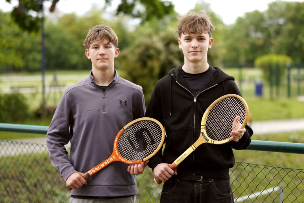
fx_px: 709
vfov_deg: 16.3
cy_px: 102
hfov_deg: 24.2
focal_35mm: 84
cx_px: 152
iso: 100
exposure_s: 1/1250
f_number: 1.4
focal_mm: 56
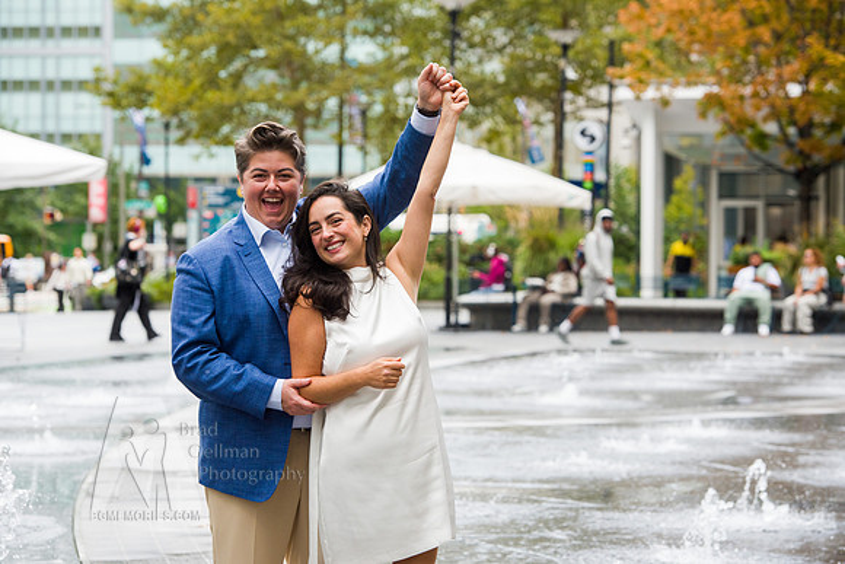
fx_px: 3052
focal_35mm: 130
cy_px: 282
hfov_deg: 15.8
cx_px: 422
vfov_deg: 10.6
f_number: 5
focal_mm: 130
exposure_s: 1/500
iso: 800
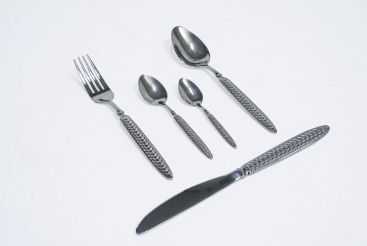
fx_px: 500
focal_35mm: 49
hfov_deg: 40.3
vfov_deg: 27.6
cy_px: 123
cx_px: 184
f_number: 14
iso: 4000
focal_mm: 49
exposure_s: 1/125
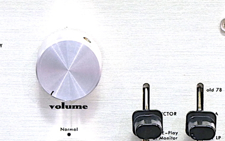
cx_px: 1
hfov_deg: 4.6
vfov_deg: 2.9
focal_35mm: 459
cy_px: 107
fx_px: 2814
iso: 200
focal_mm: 30.9
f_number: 6.3
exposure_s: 1/5
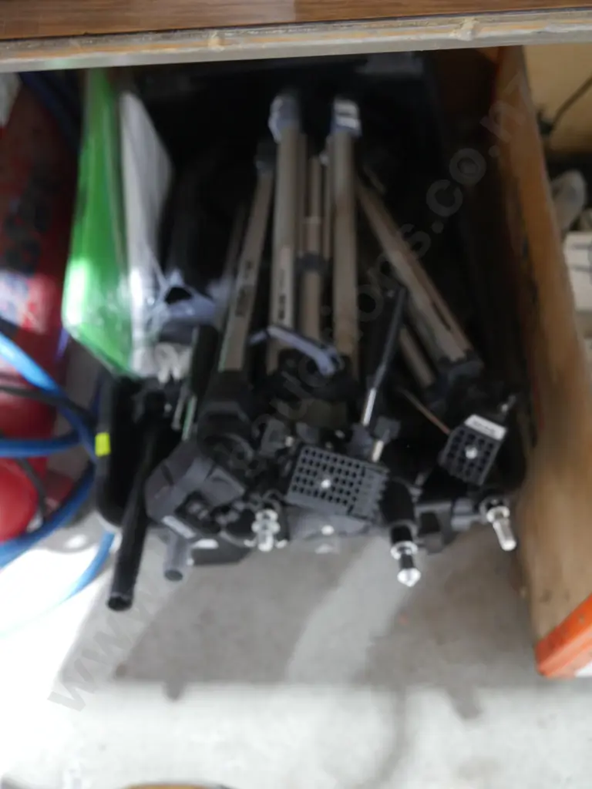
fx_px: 730
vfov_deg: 56.8
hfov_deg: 44.2
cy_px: 394
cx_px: 296
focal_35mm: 32
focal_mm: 16
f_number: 3.6
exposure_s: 1/40
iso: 3200
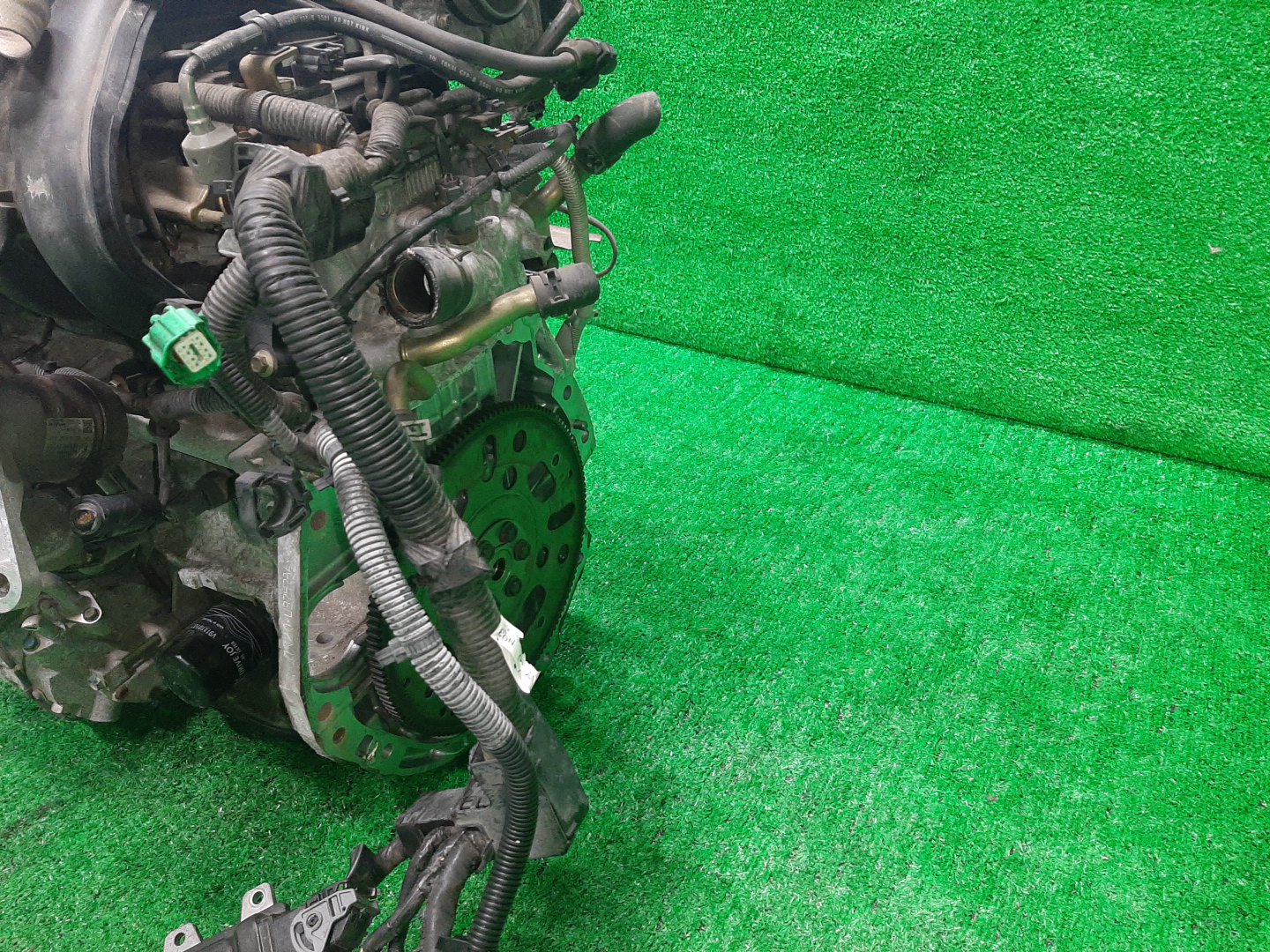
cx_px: 635
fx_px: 954
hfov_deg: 67.3
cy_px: 476
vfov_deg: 53.1
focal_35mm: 26
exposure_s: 1/50
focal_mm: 3.93
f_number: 1.7
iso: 242
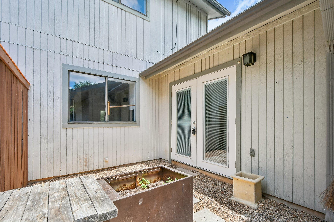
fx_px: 139
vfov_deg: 77.3
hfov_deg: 100.4
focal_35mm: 15
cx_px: 167
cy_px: 111
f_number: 8
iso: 400
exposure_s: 1/800
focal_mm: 10
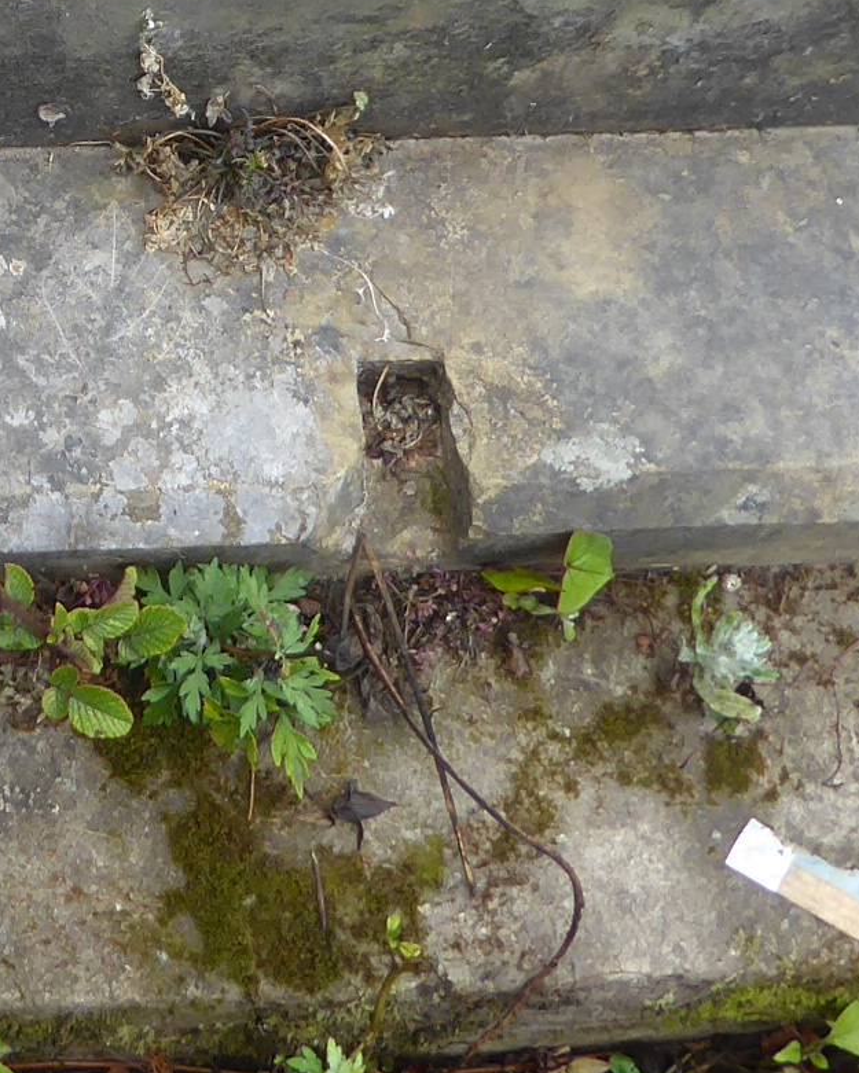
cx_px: -187
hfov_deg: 18.2
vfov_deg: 22.9
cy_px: -12
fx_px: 2542
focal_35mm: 80
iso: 100
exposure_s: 1/60
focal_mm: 4.3
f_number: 3.3
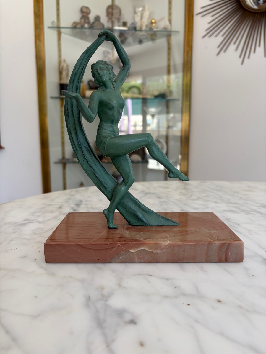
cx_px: 133
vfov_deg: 67.3
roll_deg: -0.5
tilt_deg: -8.4
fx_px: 266
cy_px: 177
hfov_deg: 53.1
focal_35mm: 26
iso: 40
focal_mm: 5.96
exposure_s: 1/122
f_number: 1.6
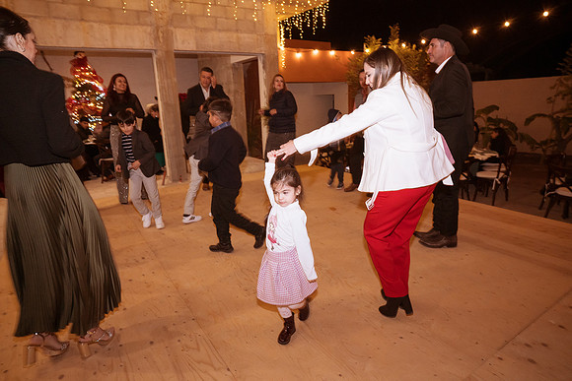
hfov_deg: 84.0
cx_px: 286
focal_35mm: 20
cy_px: 190
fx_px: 318
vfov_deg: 62.0
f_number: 6.3
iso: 2000
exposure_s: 1/50
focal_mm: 20
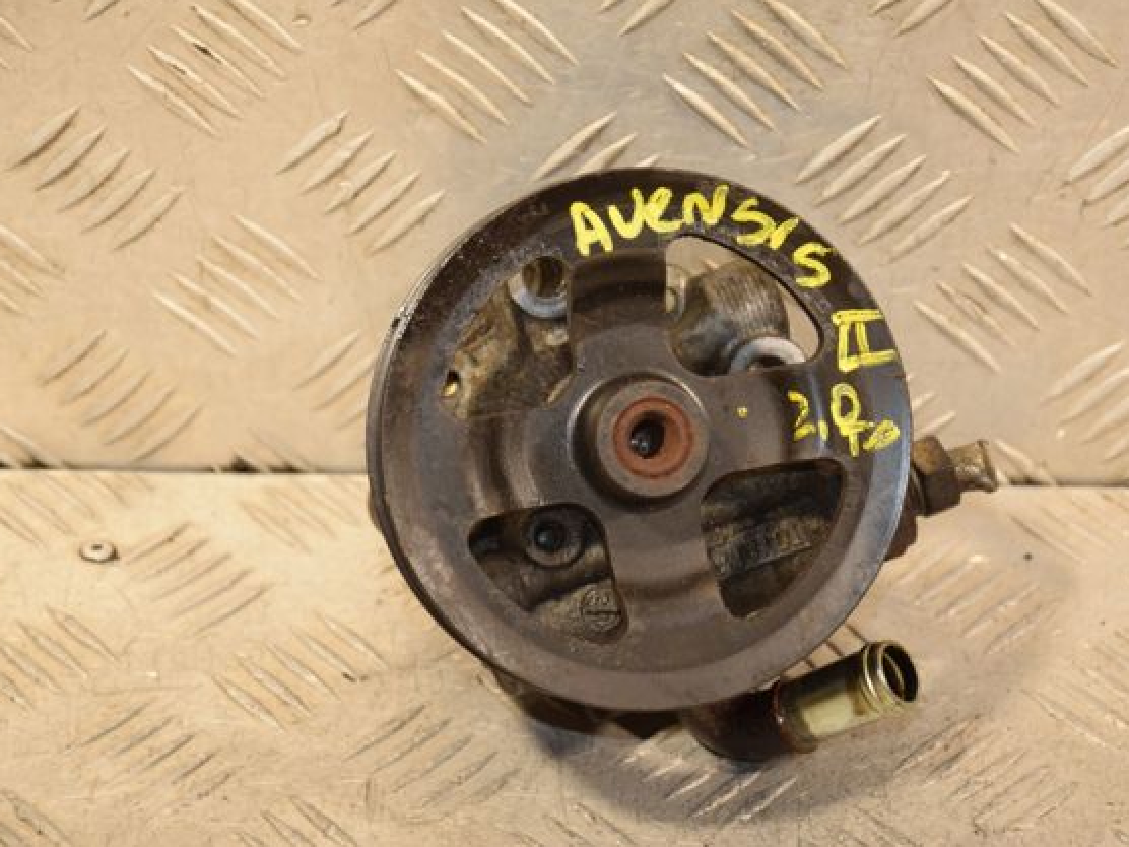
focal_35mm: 125
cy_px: 420
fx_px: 4062
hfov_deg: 15.8
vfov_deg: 11.9
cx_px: 617
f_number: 5.3
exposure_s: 1/125
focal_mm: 75
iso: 800
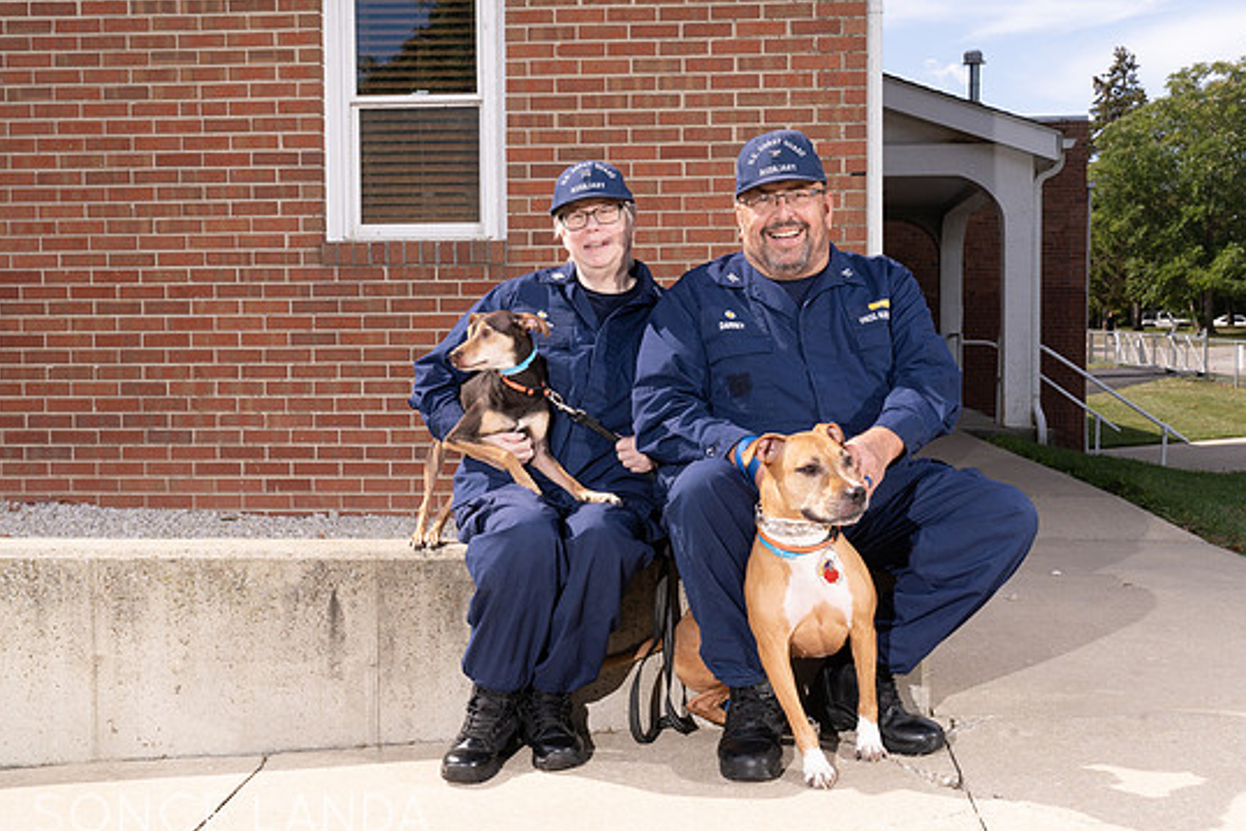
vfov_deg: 32.6
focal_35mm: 41
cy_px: 422
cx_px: 648
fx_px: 1419
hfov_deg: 47.4
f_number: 13
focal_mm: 38
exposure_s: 1/250
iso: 400
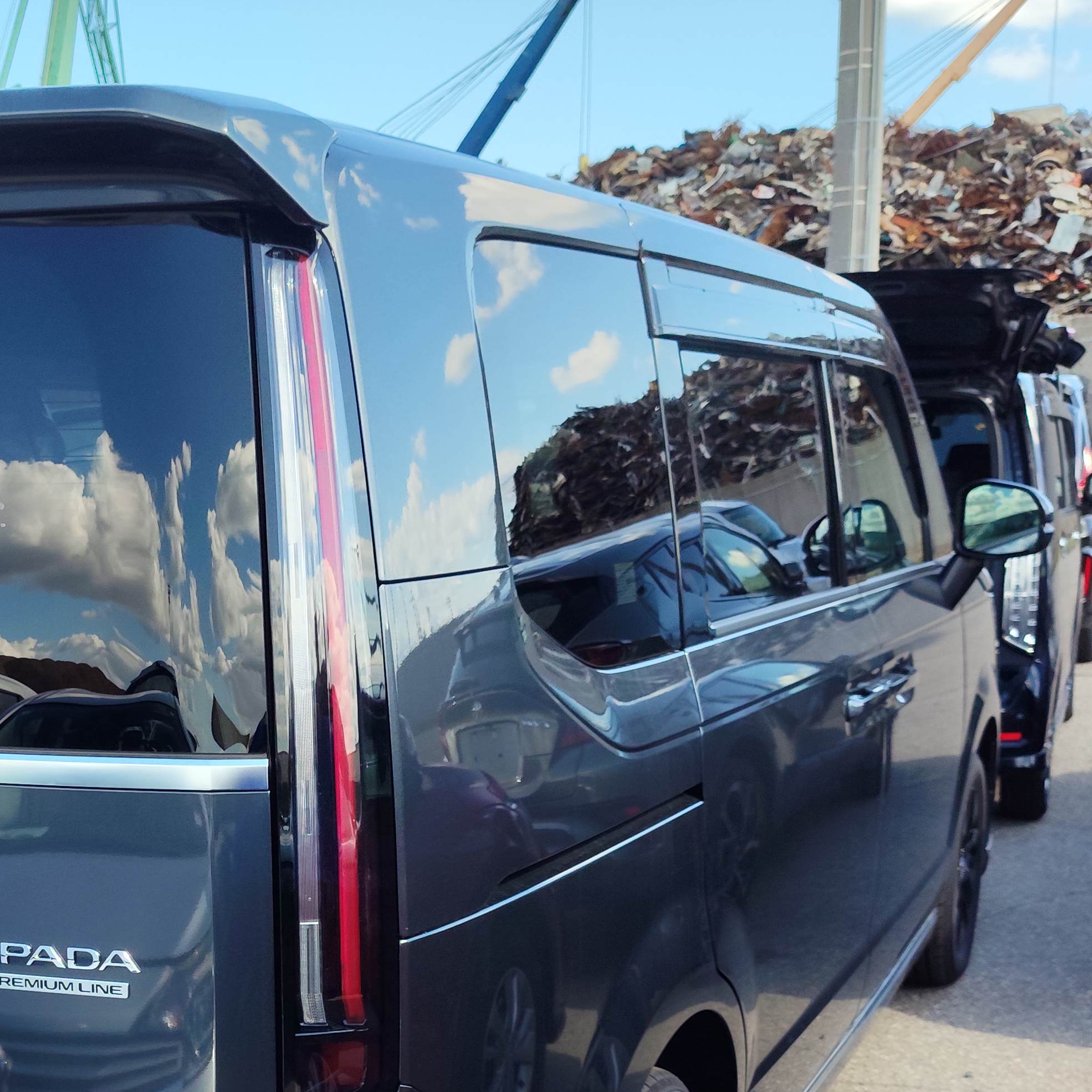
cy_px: 949
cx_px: 244
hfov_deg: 32.0
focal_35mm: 52
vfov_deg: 31.5
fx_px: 1856
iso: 50
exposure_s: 1/699
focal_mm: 4.71
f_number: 1.79
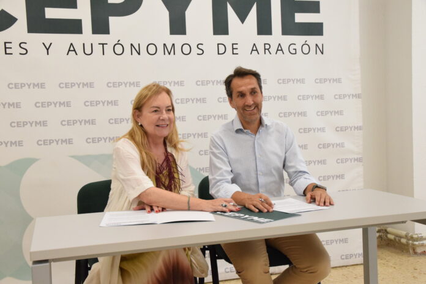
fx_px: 497
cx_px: 213
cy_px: 142
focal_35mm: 42
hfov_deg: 46.4
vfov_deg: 31.9
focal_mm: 28
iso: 4000
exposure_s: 1/250
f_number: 8
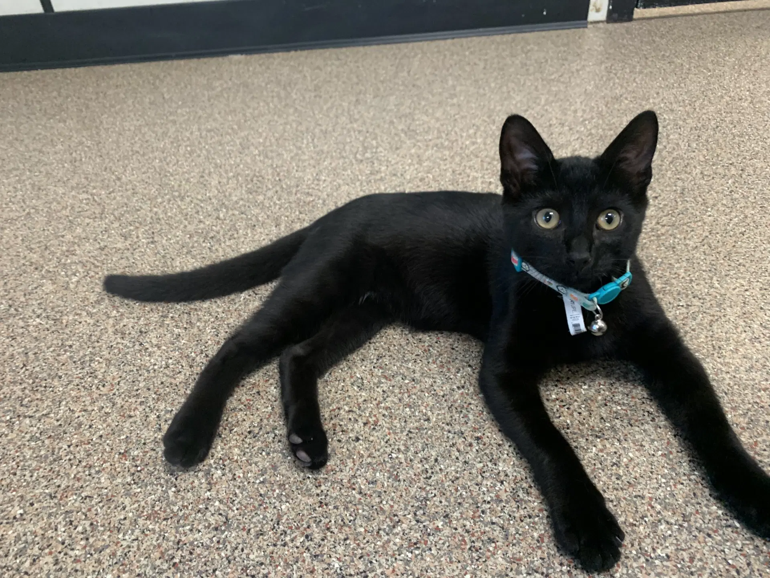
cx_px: 385
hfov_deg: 67.3
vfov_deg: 53.1
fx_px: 578
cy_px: 289
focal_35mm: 26
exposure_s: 1/60
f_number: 1.8
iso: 320
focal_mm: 4.25
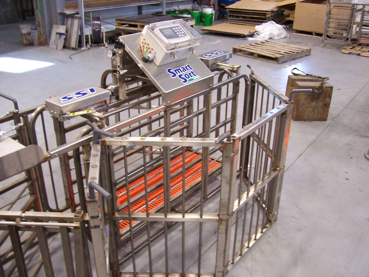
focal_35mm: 34
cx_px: 184
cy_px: 138
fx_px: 362
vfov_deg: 41.8
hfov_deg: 54.0
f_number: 2.7
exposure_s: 1/10
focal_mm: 5.6
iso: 160
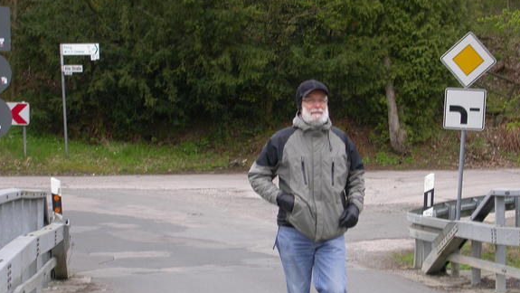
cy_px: 181
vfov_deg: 8.9
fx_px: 1890
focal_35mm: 137
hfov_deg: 15.7
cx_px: 287
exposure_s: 1/181
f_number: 4.2
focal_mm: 23.5
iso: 100
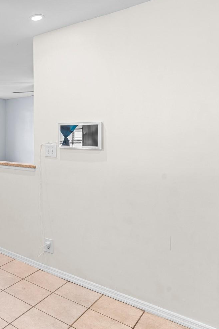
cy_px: 133
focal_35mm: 29
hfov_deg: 35.3
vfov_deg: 63.1
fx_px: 265
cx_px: -45
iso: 200
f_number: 10
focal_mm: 14
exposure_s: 1
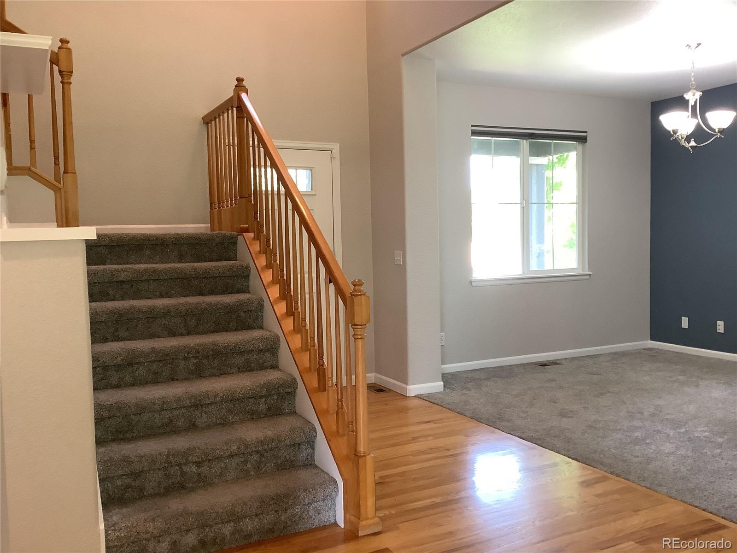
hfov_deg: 58.4
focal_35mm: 31
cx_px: 368
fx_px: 660
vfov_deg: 45.4
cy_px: 276
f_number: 2.4
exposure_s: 1/60
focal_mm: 3.3
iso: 160
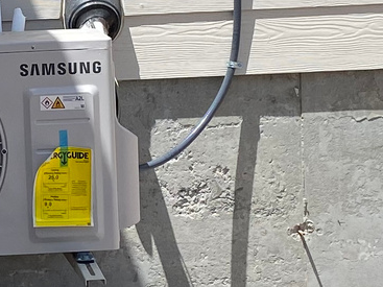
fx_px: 1604
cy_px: 57
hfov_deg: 13.3
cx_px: -51
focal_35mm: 145
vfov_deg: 10.2
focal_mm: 4.25
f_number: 1.8
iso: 32
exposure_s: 1/3040
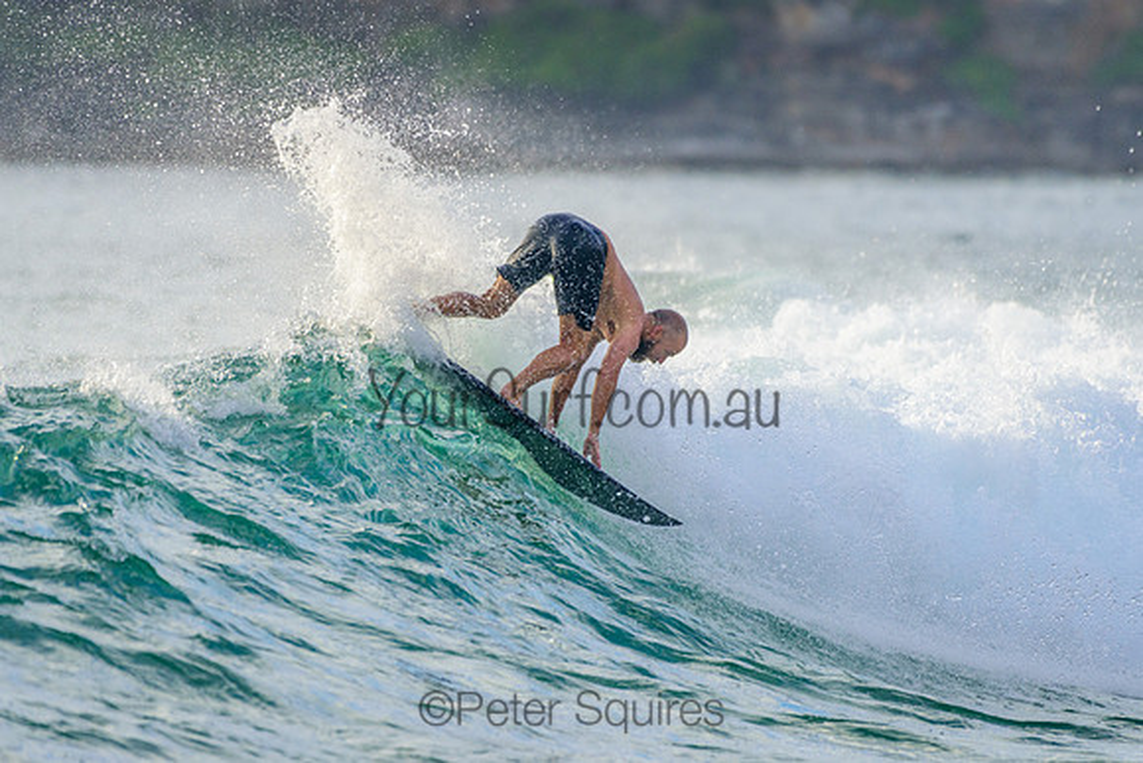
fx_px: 19471
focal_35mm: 613
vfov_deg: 2.2
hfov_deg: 3.4
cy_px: 324
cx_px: 540
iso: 450
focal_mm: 500
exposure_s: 1/2000
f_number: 5.6
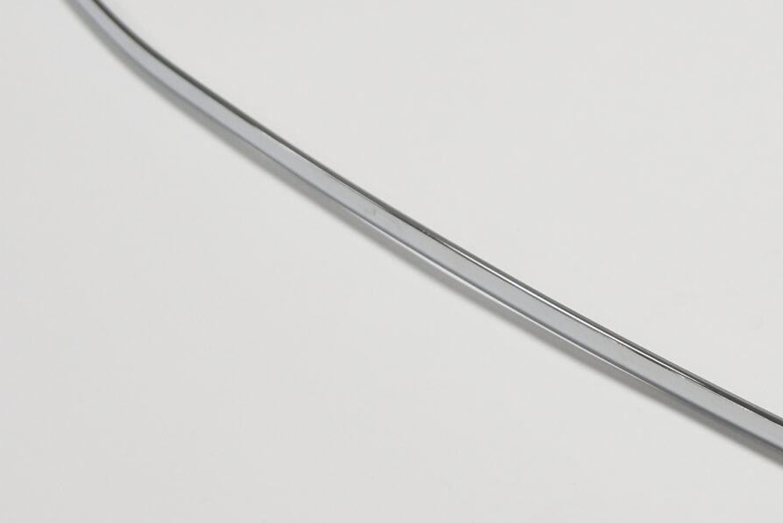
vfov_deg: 10.4
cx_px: 977
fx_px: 2881
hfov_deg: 14.9
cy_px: 202
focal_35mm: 132
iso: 320
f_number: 2.8
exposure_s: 1/100
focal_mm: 31
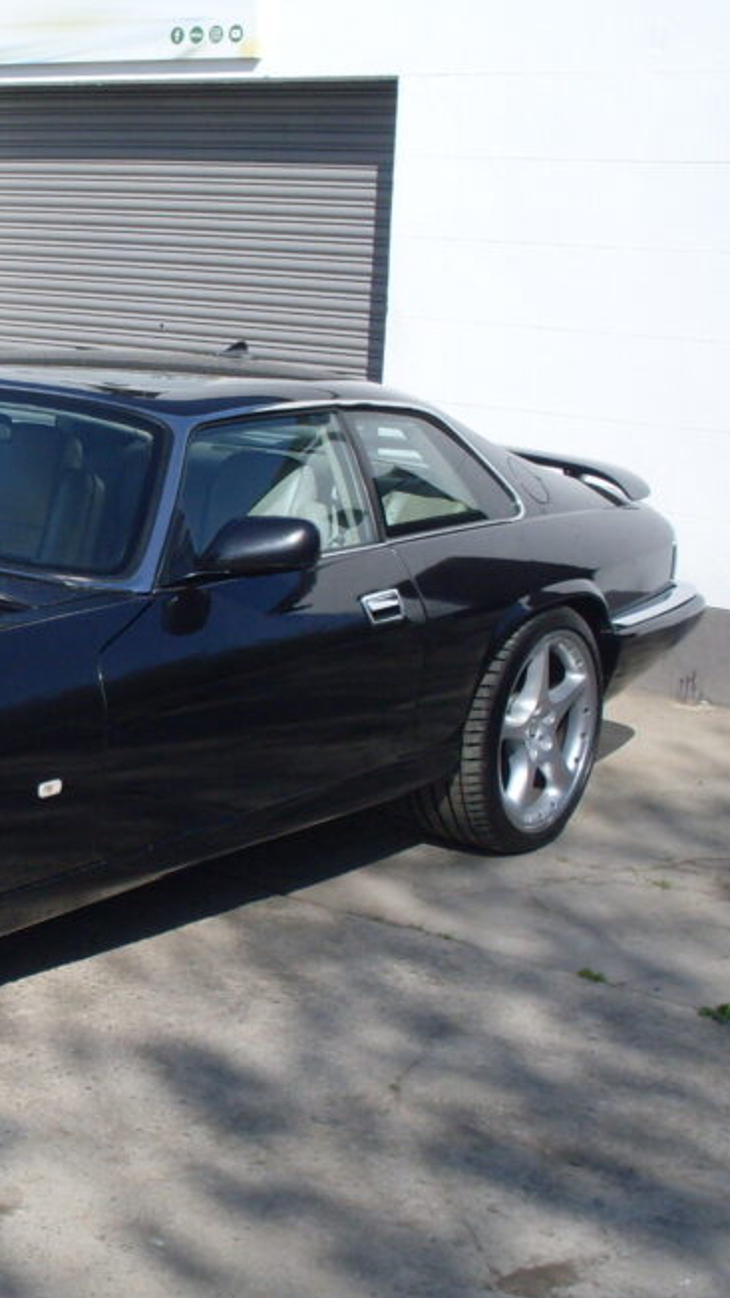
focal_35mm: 65
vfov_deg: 32.3
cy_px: 669
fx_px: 2236
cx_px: -99
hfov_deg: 17.8
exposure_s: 1/250
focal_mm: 6.3
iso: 80
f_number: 8.4
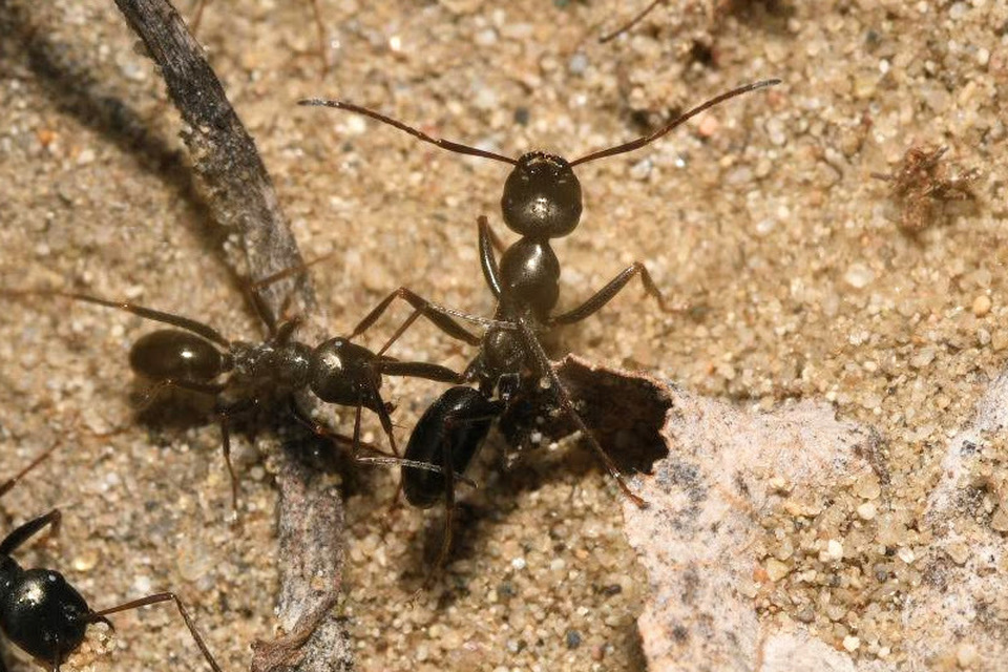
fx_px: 4410
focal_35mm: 158
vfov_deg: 8.7
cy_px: 336
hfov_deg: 13.0
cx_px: 504
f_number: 29
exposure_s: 1/60
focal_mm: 105
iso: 100
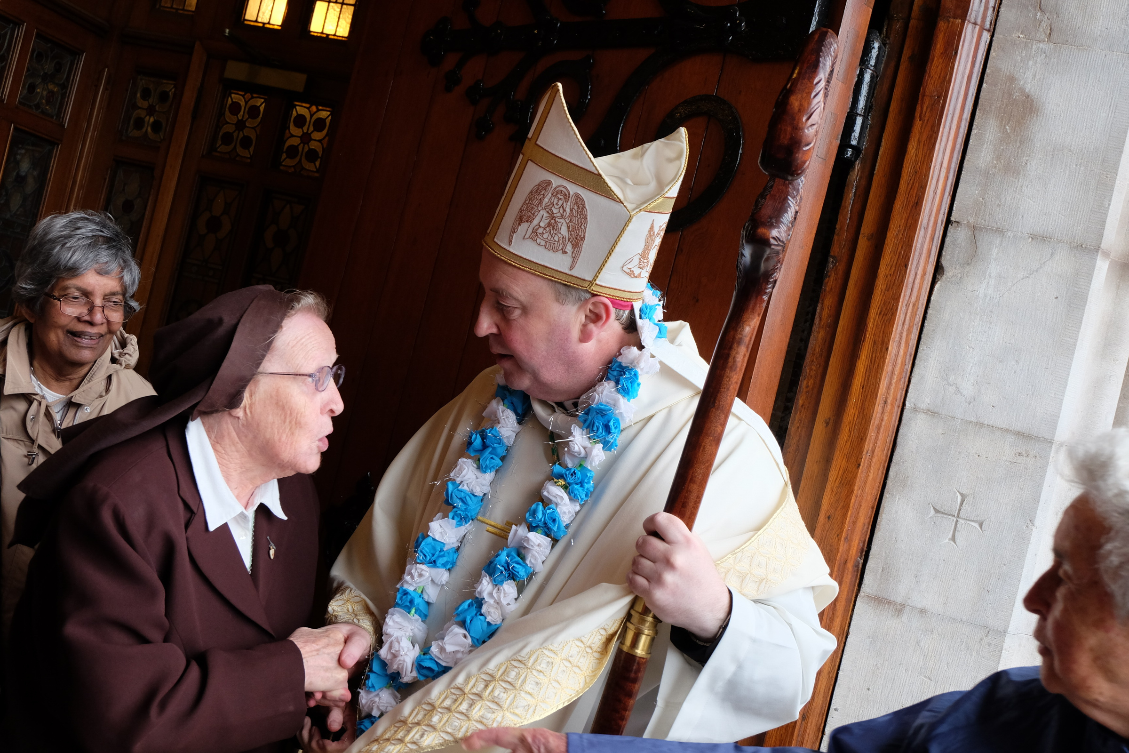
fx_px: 1192
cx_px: 564
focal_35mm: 38
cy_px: 376
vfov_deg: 35.1
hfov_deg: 50.7
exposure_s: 1/100
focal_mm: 25.6
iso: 800
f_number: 5
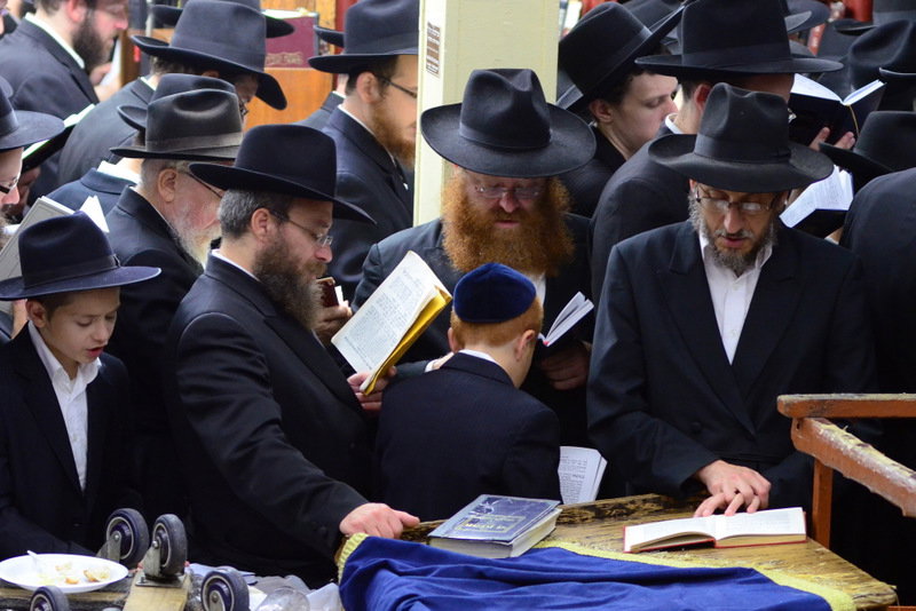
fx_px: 3283
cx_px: 458
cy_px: 306
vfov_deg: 10.6
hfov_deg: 15.9
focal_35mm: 129
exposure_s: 1/100
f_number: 4
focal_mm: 86
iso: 2000
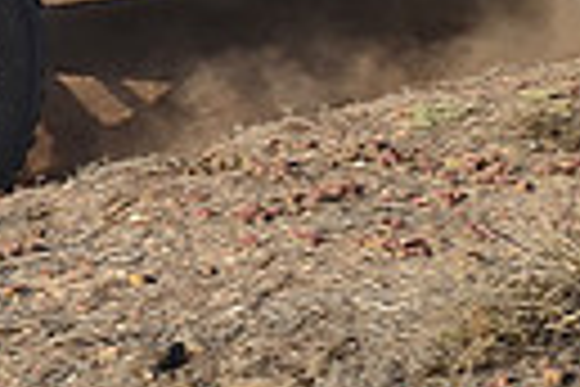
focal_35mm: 148
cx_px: 229
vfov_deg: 8.8
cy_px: -338
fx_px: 2384
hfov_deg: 13.9
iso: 200
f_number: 7.1
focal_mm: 22
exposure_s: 1/500
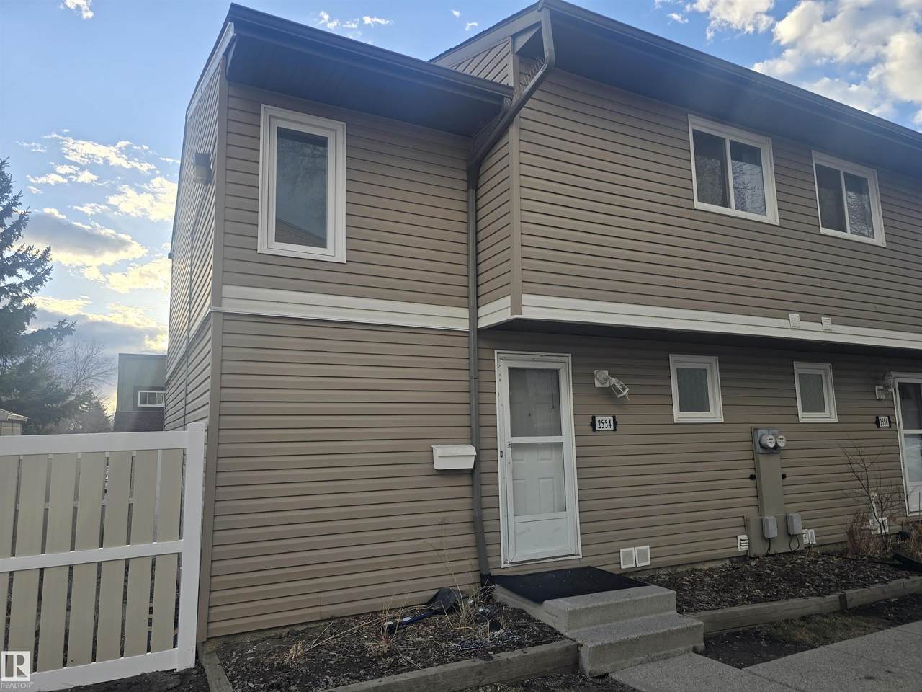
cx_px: 461
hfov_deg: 73.9
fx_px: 613
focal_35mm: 23
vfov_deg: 58.9
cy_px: 346
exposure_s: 1/260
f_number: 1.7
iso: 12
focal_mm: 6.3
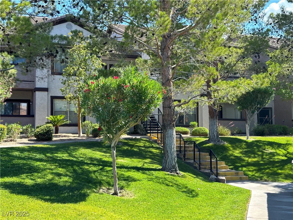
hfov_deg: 39.7
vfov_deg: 30.3
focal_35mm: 48
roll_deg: +1.7
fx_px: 406
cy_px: 110
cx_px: 146
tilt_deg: +6.1
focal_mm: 6.86
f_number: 1.78
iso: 64
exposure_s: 1/1073
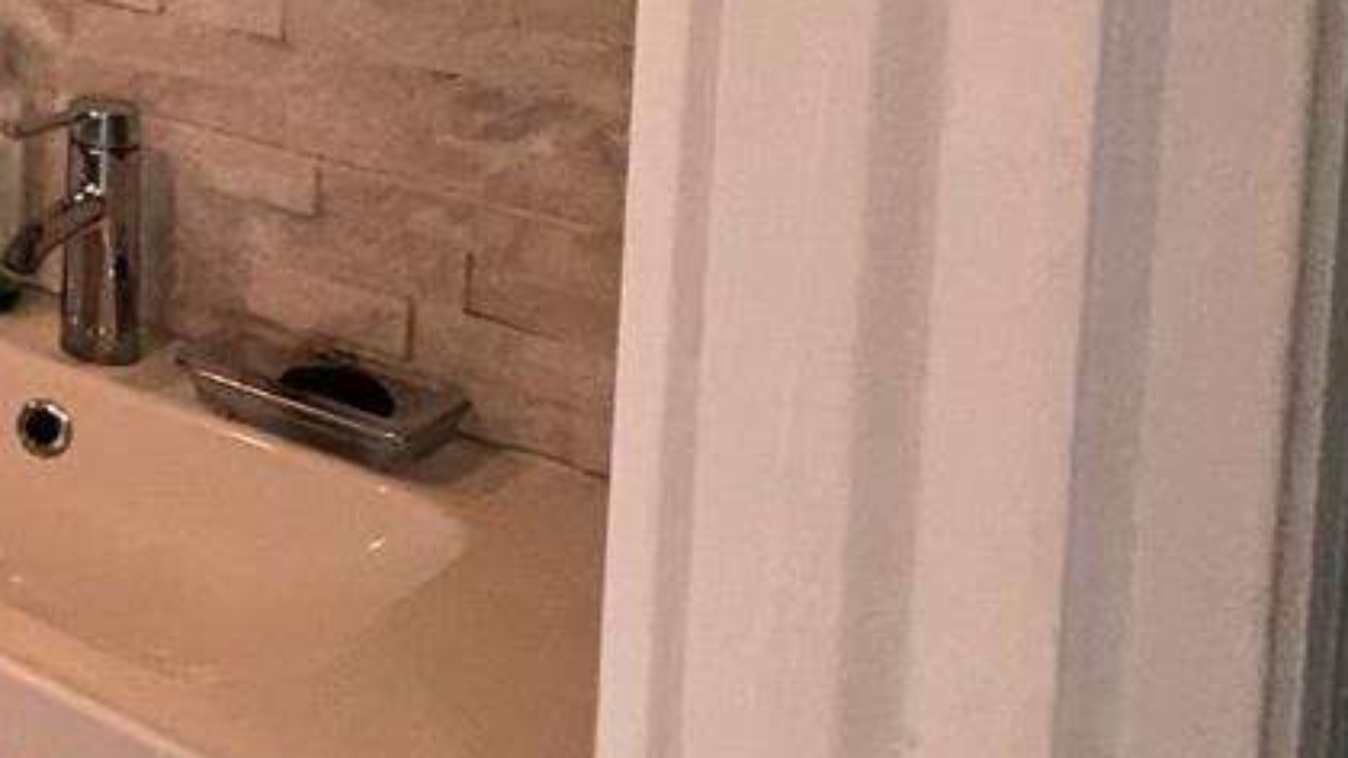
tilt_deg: -2.5
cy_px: -369
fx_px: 1930
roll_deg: +0.7
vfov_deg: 19.4
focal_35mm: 54
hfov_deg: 23.2
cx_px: -1001
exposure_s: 1/60
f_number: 1.8
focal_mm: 1.57
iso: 320
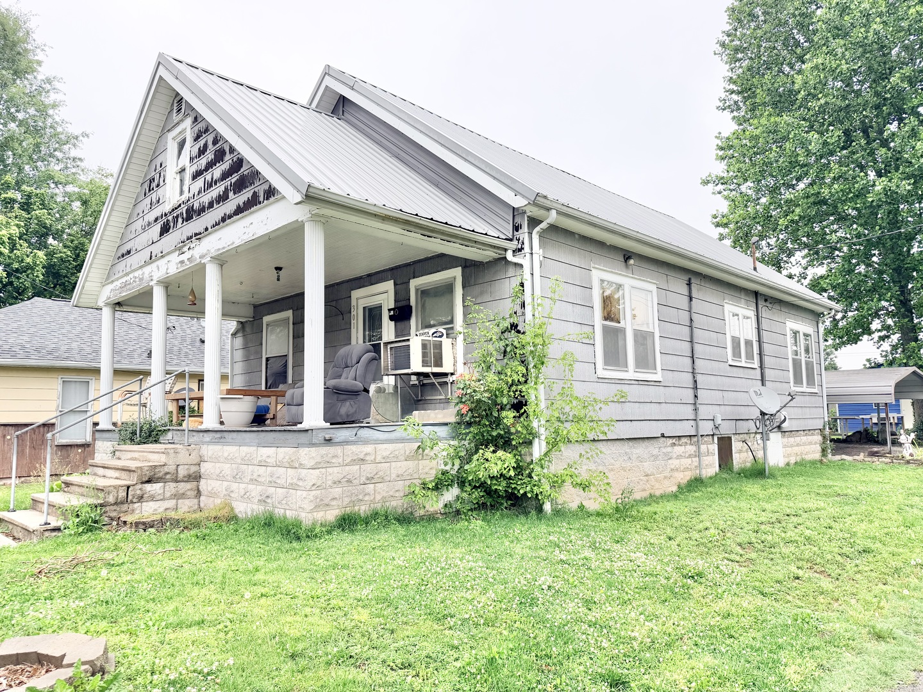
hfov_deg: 71.6
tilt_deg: +6.0
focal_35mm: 24
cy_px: 346
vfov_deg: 56.8
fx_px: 640
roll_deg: +0.8
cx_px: 462
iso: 100
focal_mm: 6.76
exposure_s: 1/448
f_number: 1.78
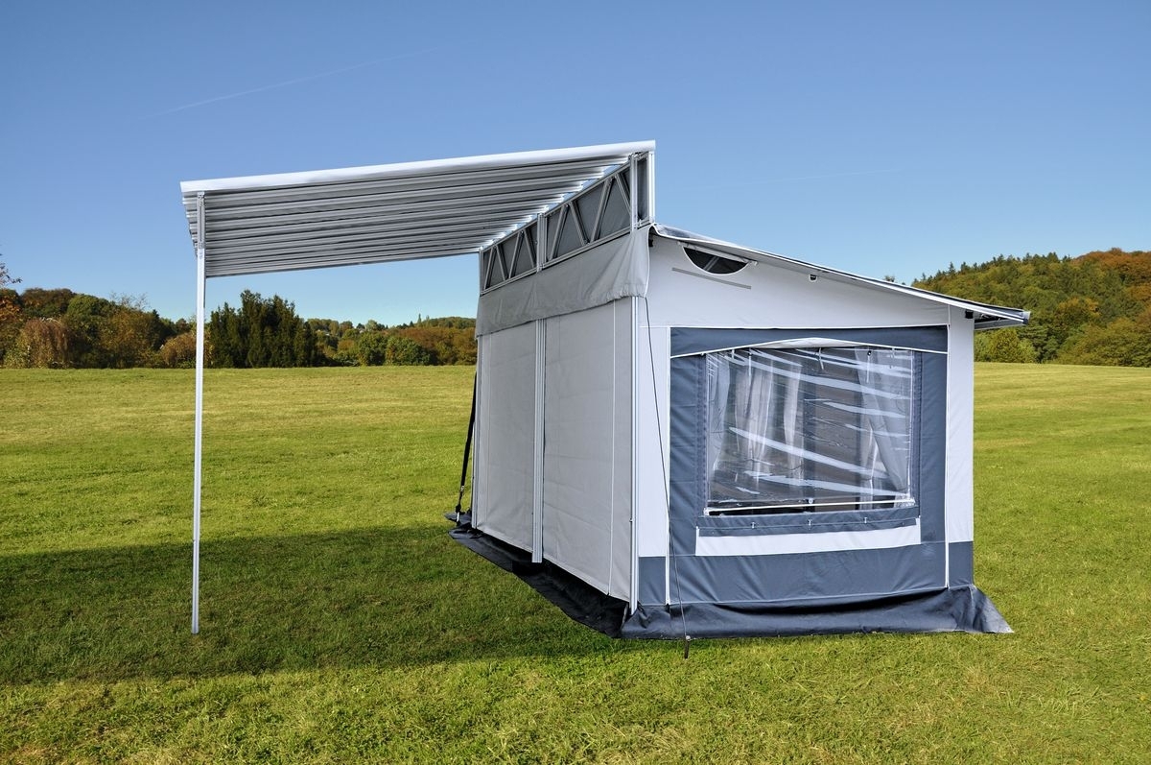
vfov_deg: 35.4
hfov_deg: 51.3
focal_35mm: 38
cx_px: 576
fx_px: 1197
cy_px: 382
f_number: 8
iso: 200
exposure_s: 1/250
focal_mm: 25
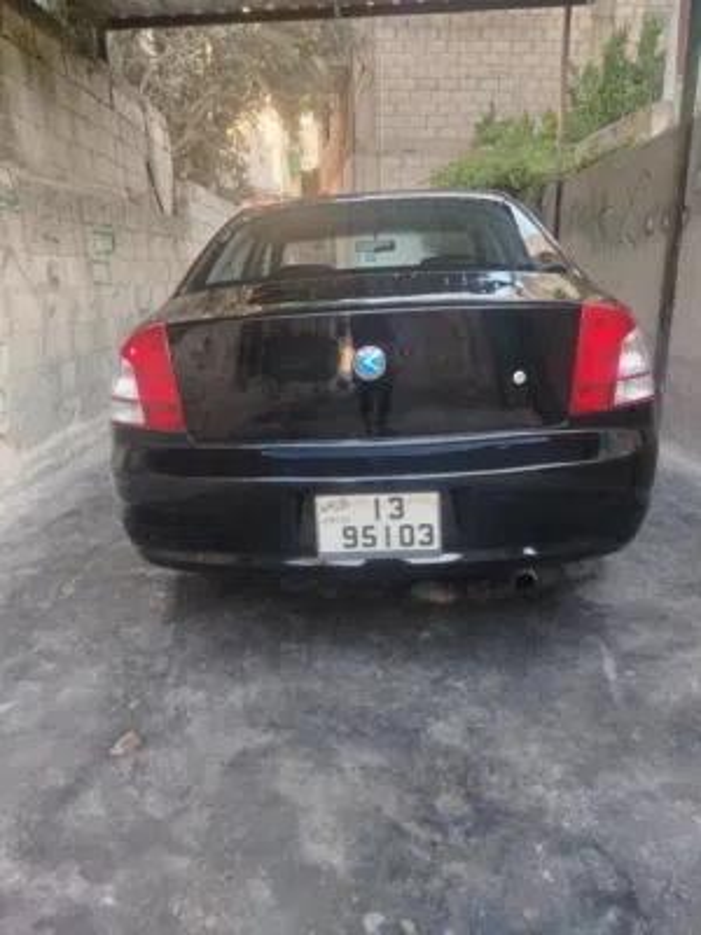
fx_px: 648
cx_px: 350
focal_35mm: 24
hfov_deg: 56.8
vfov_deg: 71.6
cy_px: 468
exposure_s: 1/50
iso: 244
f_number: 1.75
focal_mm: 5.25
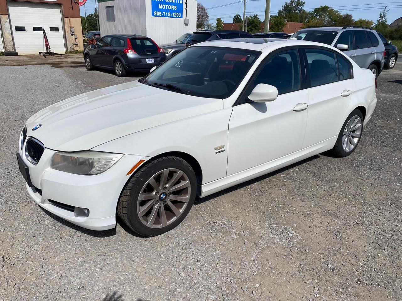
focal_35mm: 26
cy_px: 150
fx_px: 302
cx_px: 201
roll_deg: -2.5
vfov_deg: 53.1
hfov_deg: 67.3
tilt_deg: -20.3
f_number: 1.8
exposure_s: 1/6061
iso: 32
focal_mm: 4.25
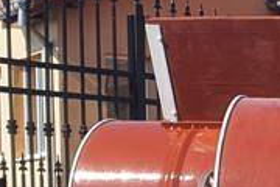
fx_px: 1167
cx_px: 594
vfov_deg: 9.0
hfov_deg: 11.9
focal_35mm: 150
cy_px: 268
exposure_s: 1/1616
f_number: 2.4
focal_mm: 4.3
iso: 50
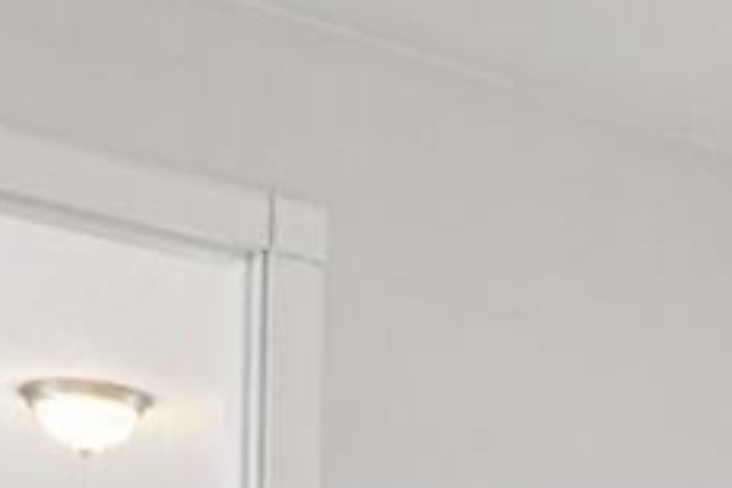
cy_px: 1001
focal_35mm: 104
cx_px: 1096
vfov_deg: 11.7
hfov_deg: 17.6
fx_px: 2115
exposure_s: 1/15
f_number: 8
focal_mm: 10
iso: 400
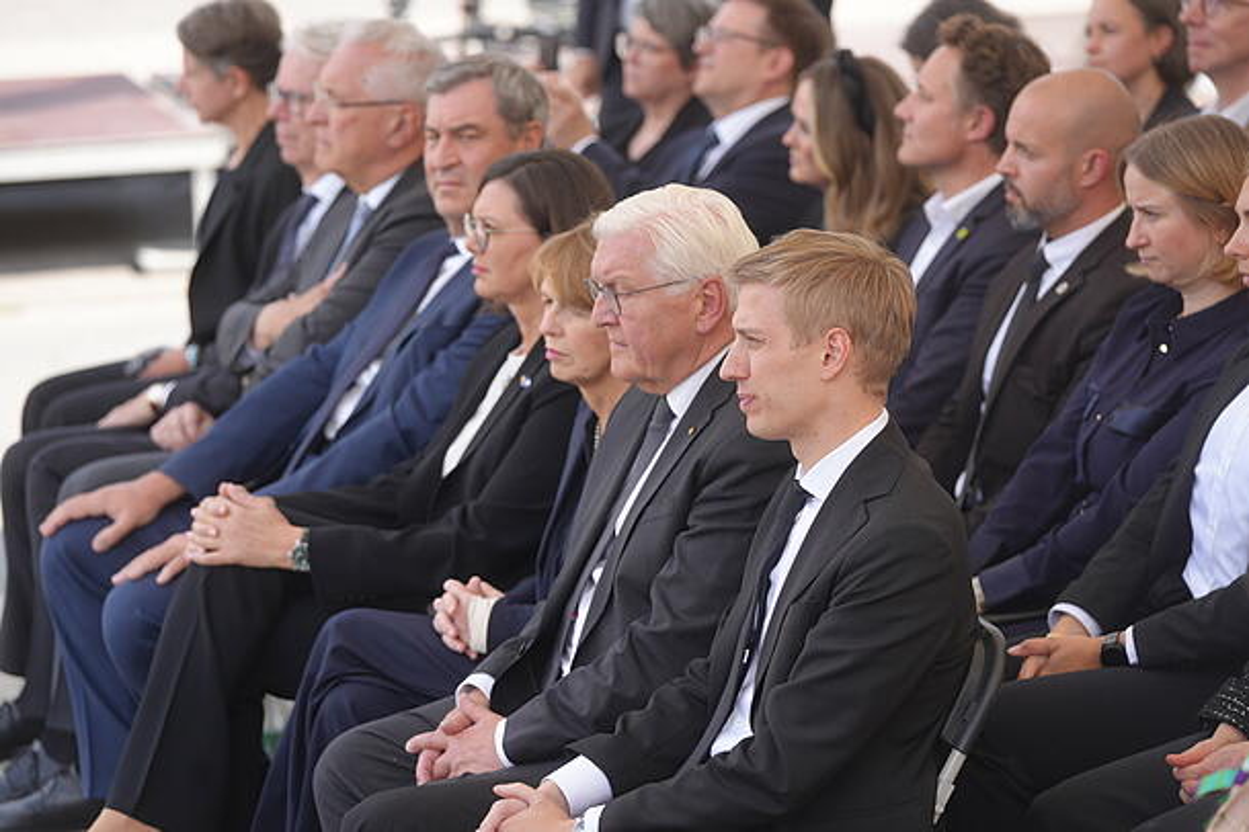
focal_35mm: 137
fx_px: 4753
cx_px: 624
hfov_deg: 15.0
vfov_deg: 10.0
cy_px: 416
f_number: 4
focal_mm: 137
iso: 100
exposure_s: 1/200
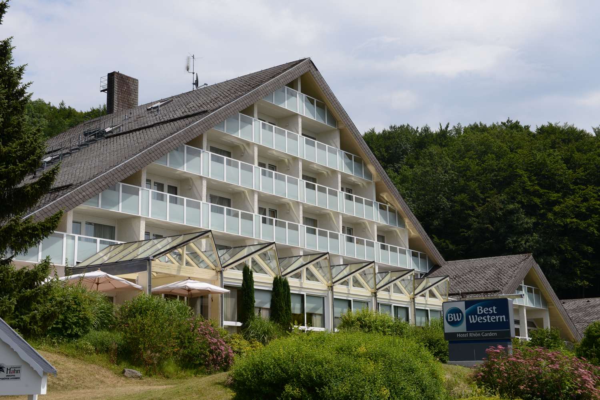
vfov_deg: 26.0
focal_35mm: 52
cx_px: 300
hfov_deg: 38.2
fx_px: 867
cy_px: 200
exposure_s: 1/640
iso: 400
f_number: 11
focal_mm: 52
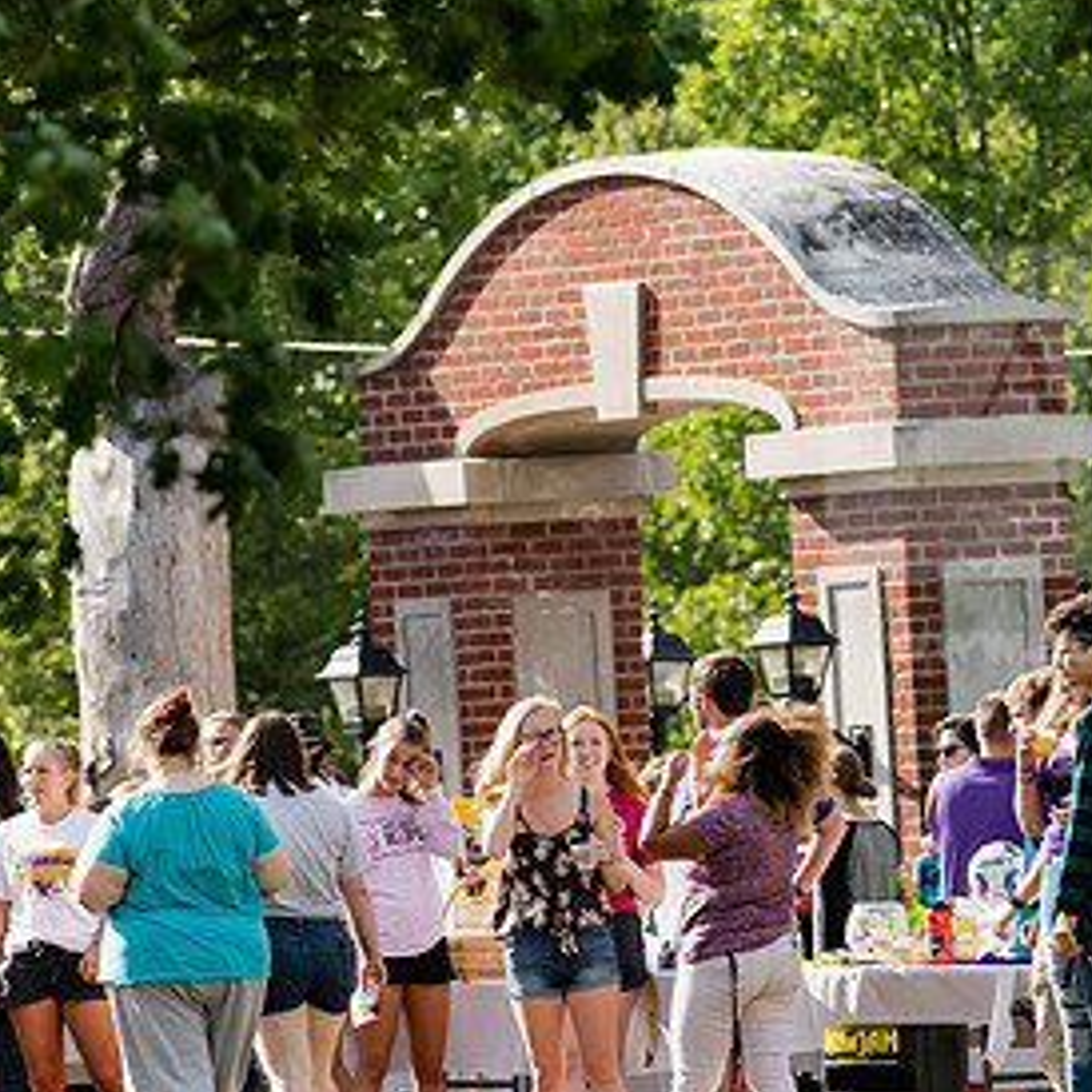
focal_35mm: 540
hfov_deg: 3.2
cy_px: 727
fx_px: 19273
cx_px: 705
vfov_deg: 3.2
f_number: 5.6
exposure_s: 1/500
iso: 320
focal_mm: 300
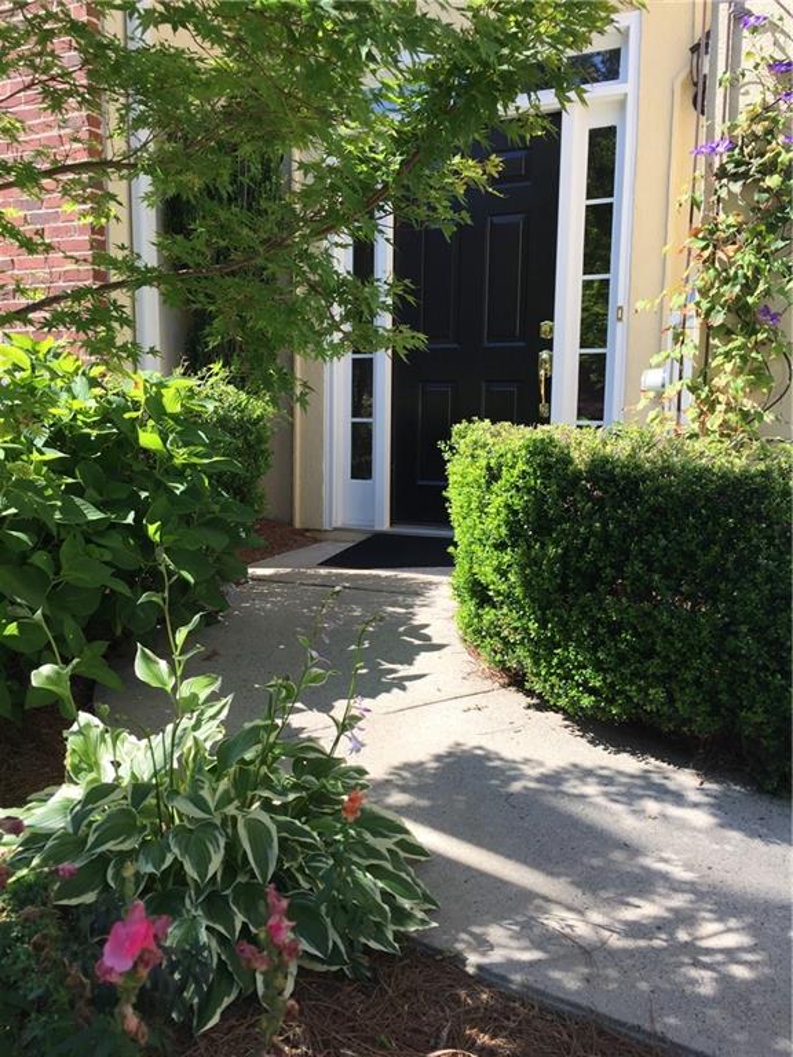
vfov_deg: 61.7
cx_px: 396
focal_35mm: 29
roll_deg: -0.2
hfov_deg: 48.2
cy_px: 528
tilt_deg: -6.9
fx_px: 886
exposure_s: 1/791
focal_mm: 4.15
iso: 32
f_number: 2.2
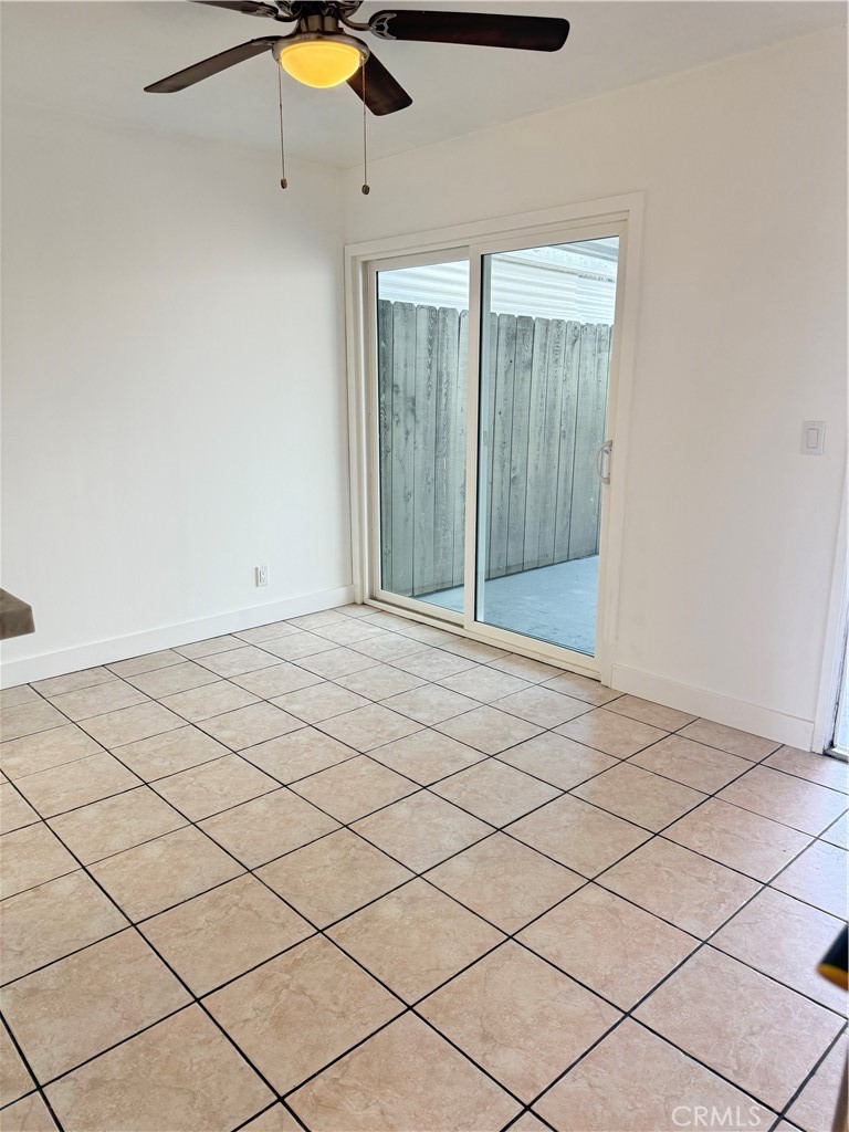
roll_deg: -0.1
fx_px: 785
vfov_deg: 71.6
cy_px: 566
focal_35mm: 24
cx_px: 424
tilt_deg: -13.7
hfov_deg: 56.8
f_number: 1.78
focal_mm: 6.76
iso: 200
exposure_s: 1/153
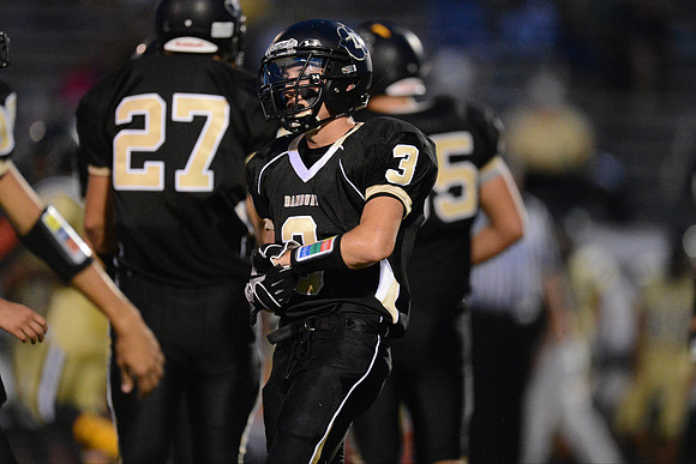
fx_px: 7735
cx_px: 348
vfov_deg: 3.4
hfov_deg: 5.2
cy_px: 232
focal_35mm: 400
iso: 12800
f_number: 2.8
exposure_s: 1/800
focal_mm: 400
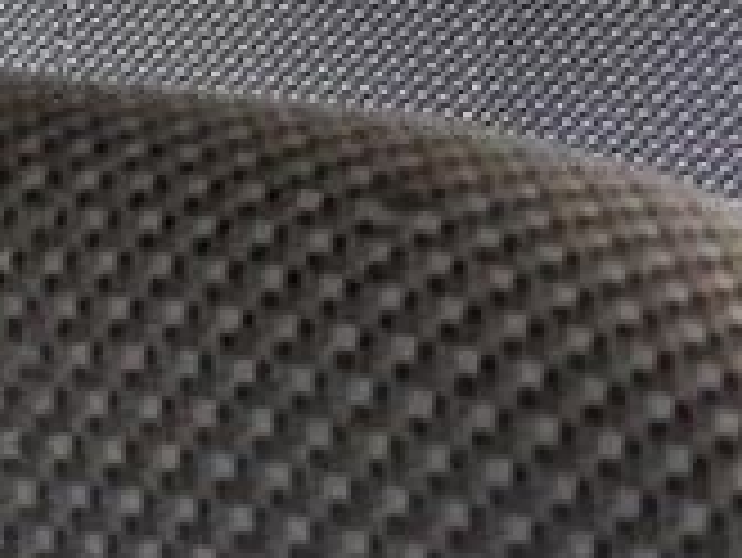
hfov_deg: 17.6
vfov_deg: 13.2
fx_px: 2317
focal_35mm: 108
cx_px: -49
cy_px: -187
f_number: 1.7
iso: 200
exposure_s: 1/25
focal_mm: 3.71
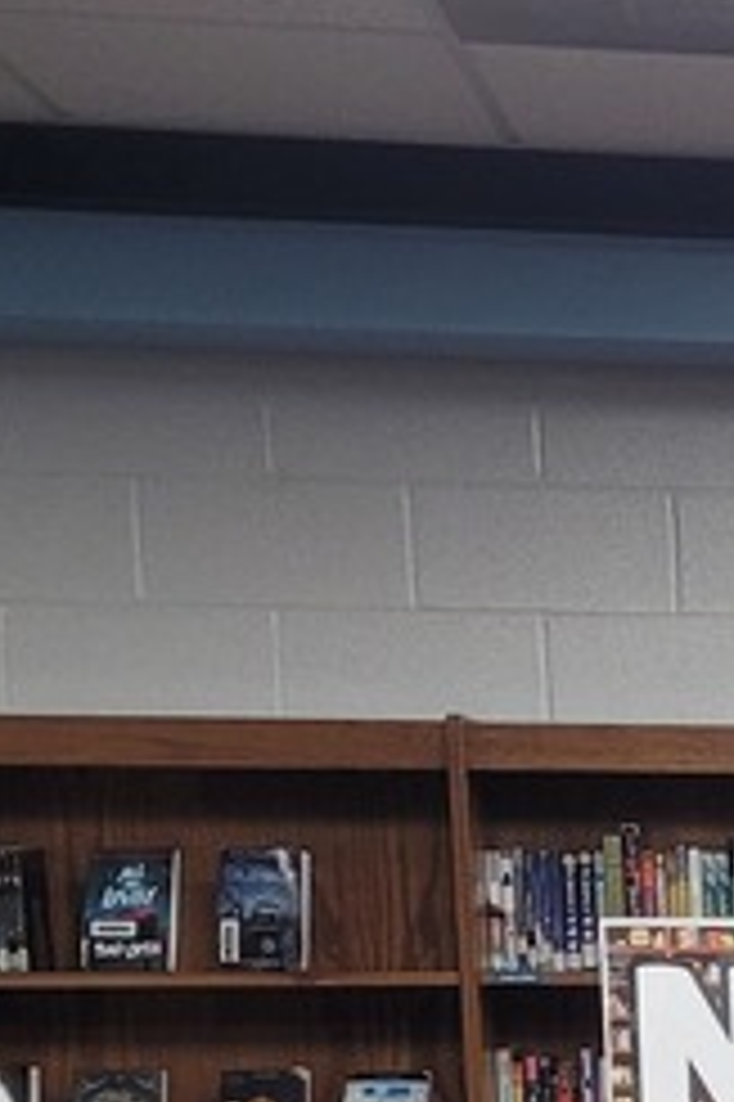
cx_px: 1684
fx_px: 3461
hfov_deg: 10.6
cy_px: 1403
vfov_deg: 17.1
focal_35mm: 113
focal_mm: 5.4
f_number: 1.8
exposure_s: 1/120
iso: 160
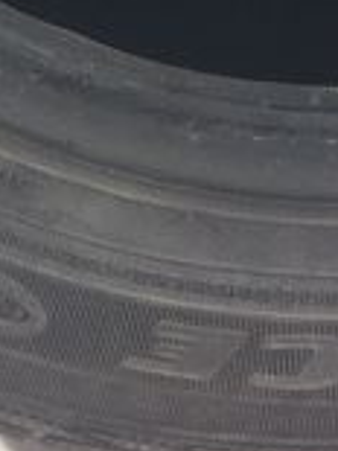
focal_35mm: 209
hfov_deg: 7.1
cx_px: 347
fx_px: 2725
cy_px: -716
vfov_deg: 8.5
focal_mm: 4.71
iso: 397
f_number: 1.79
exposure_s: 1/33
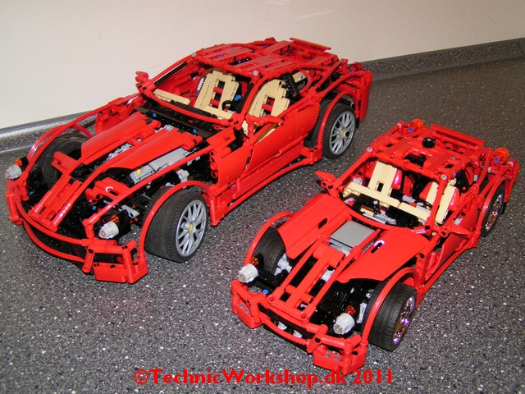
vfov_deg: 37.7
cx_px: 262
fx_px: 576
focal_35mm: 38
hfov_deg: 49.0
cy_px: 197
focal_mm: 5.8
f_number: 2.8
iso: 200
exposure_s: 1/40
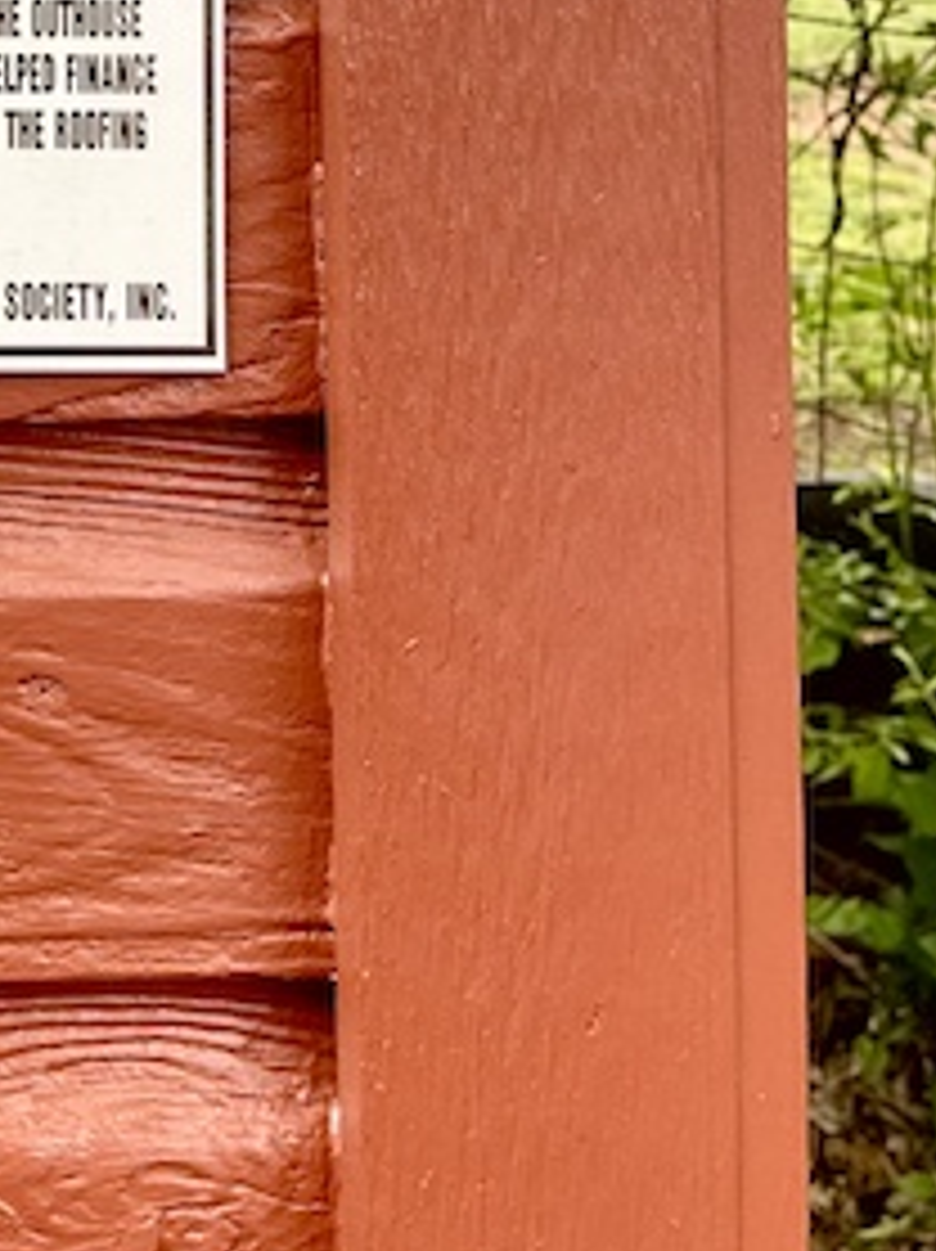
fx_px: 2600
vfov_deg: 25.1
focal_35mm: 72
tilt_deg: -0.5
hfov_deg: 18.8
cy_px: -130
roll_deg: +0.1
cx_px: -310
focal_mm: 5.1
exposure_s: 1/419
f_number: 1.6
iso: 32
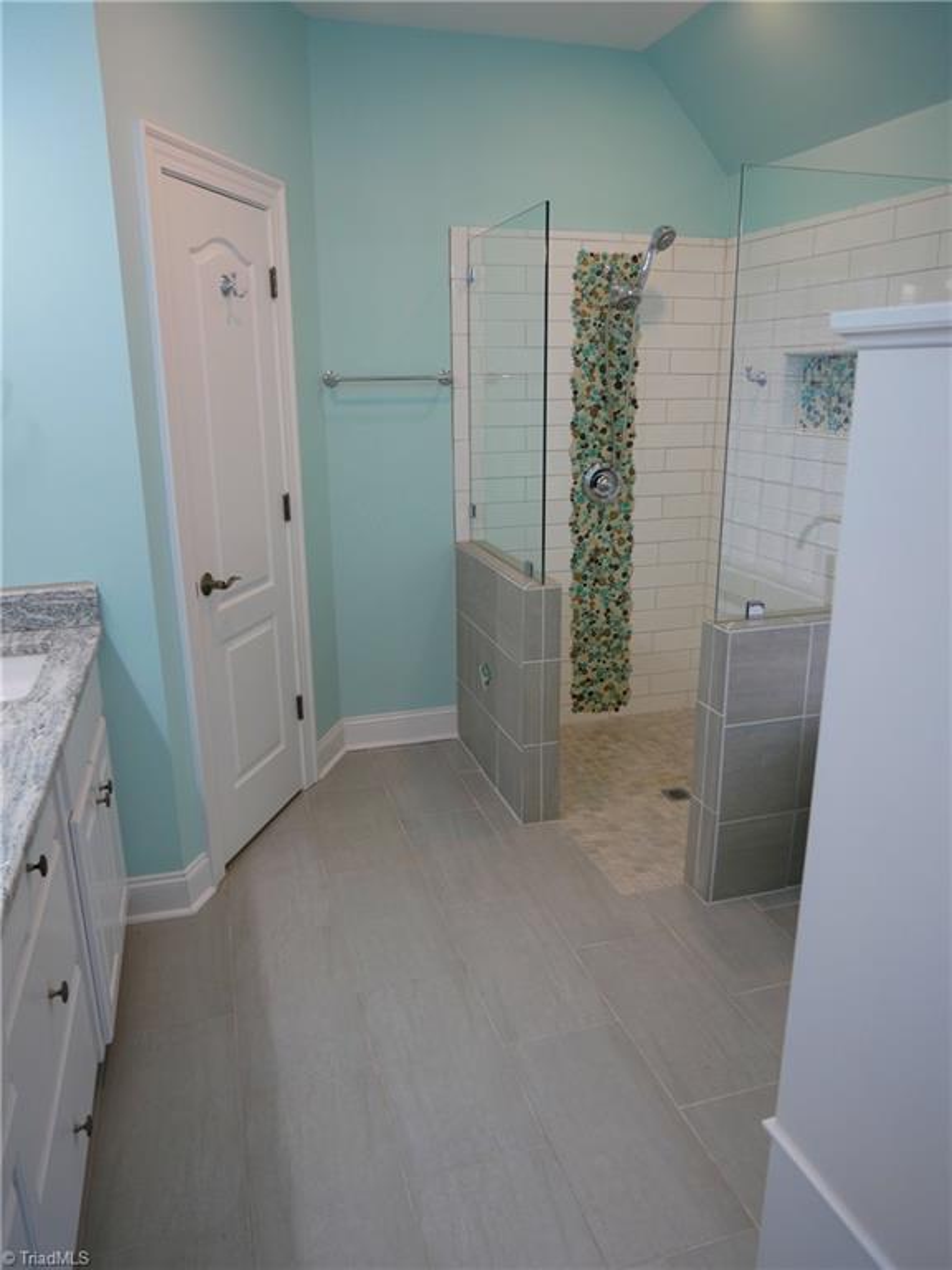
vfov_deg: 71.6
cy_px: 635
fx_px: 880
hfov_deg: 56.8
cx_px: 476
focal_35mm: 24
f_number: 3.5
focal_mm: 12
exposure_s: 1/60
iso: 200
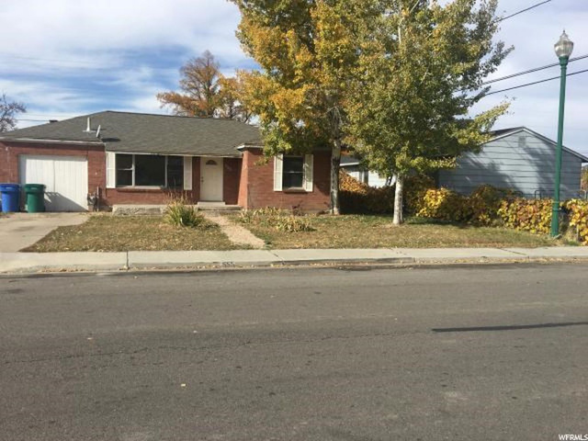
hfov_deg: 61.7
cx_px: 294
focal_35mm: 29
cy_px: 220
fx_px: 493
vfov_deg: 48.2
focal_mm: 4.15
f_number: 2.2
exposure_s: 1/2079
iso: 25
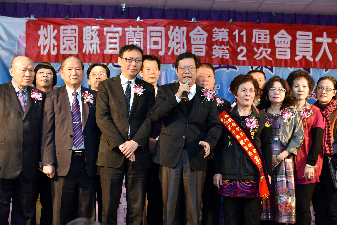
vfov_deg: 19.5
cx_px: 168
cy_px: 112
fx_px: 655
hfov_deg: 28.8
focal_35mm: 70
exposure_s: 1/180
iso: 800
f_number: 4
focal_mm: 70
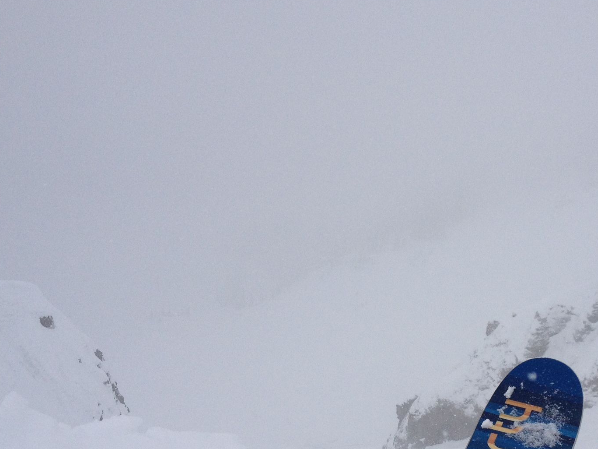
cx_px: 464
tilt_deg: -27.9
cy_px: 335
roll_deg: -9.0
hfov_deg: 29.7
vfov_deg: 22.7
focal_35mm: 64
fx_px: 1106
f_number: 2.4
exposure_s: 1/5025
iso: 50
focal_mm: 4.28
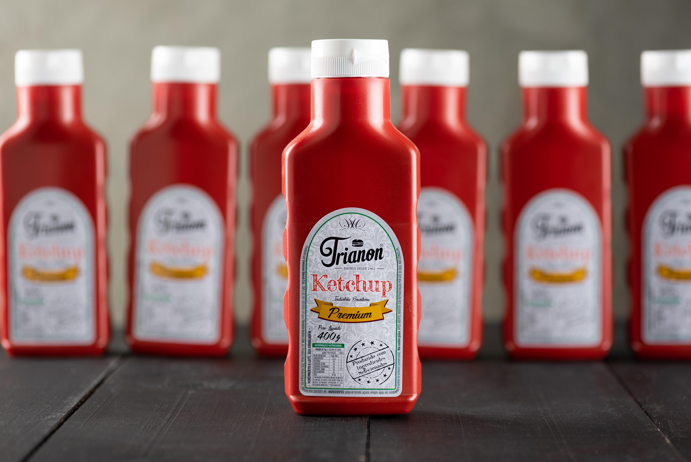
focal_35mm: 105
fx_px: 2016
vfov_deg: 13.1
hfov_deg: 19.4
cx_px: 346
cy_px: 231
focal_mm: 105
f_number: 5.6
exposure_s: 1/160
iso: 100
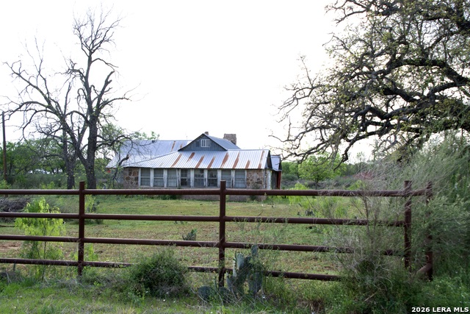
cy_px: 157
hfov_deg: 43.6
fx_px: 588
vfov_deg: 29.9
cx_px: 235
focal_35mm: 45
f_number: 8
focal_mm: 30
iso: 100
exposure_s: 1/125
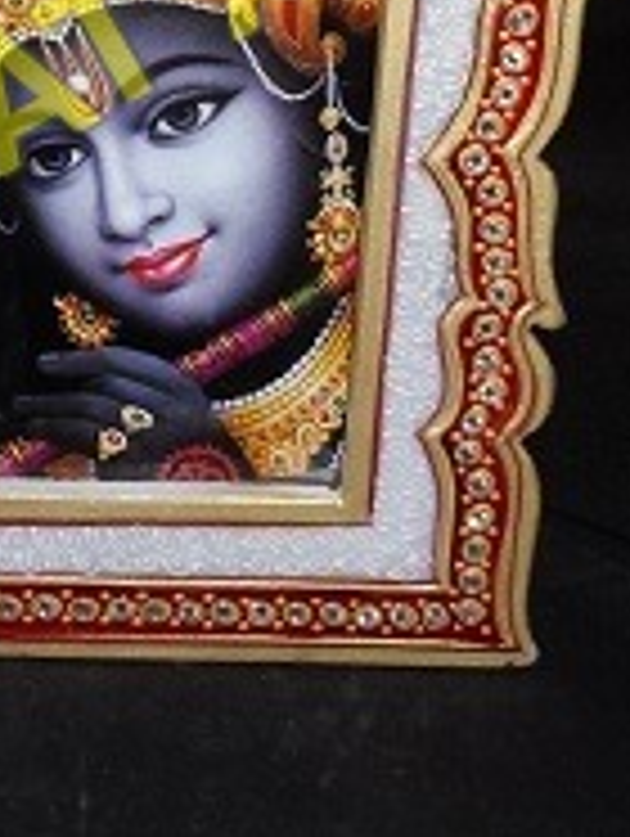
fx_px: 2373
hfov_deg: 15.0
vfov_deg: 19.5
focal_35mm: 98
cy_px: 29
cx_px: 126
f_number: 4.5
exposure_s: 1/45
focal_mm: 9
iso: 200
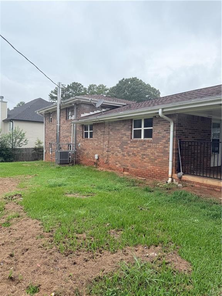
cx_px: 111
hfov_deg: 56.8
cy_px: 148
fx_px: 205
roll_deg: -1.5
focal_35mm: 24
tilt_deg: -1.3
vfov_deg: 71.6
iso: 80
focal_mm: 6.76
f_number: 1.78
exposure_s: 1/2445
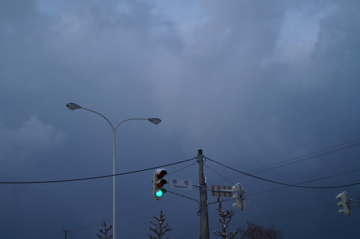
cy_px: 120
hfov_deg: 43.6
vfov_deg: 29.8
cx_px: 180
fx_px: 450
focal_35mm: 45
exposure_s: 1/60
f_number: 4.5
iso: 320
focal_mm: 30
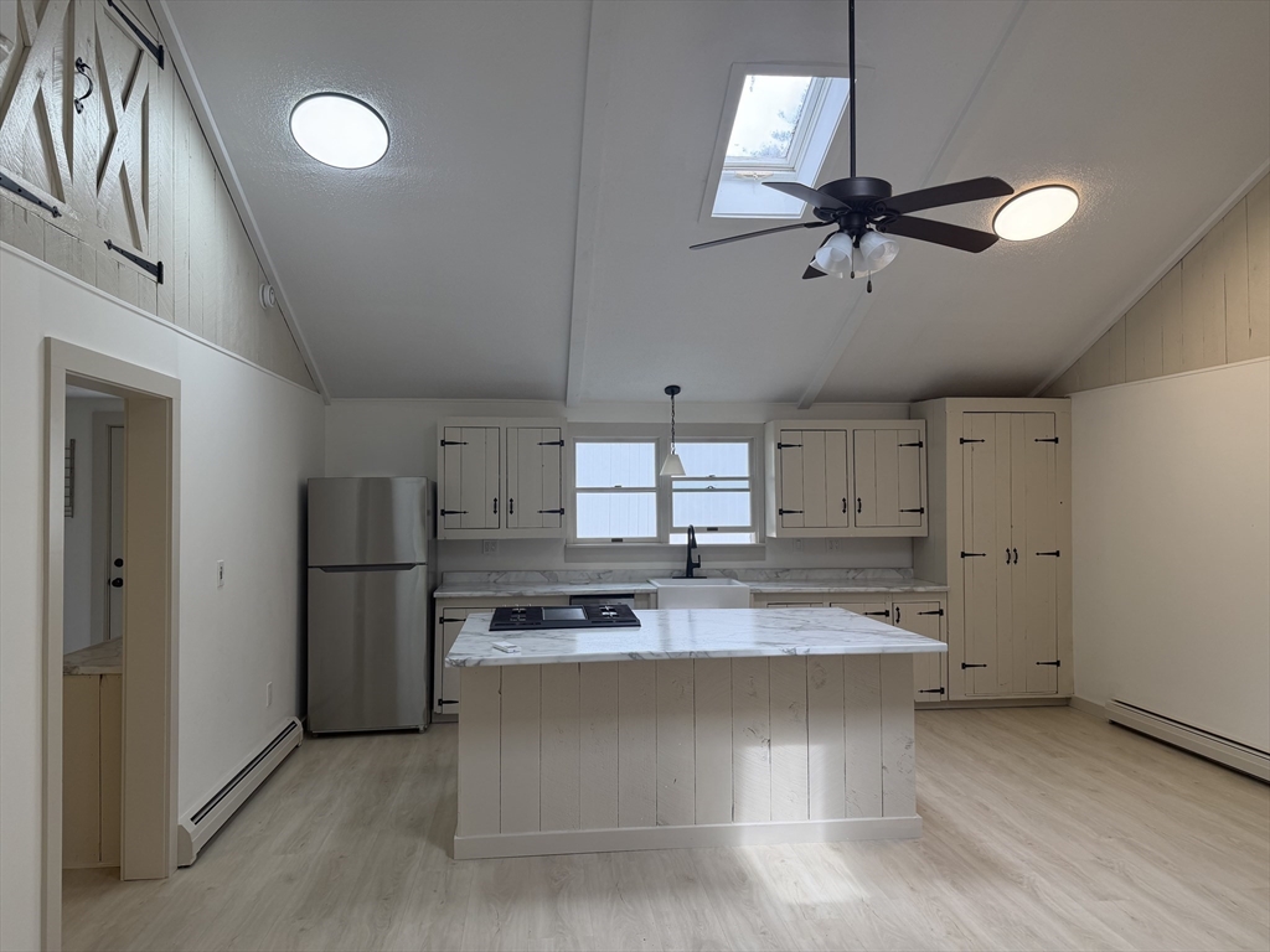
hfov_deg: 71.6
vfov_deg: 56.8
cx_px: 635
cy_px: 476
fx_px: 881
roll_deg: +0.6
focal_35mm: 24
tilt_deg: +0.3
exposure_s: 1/169
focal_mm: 6.76
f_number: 1.78
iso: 80
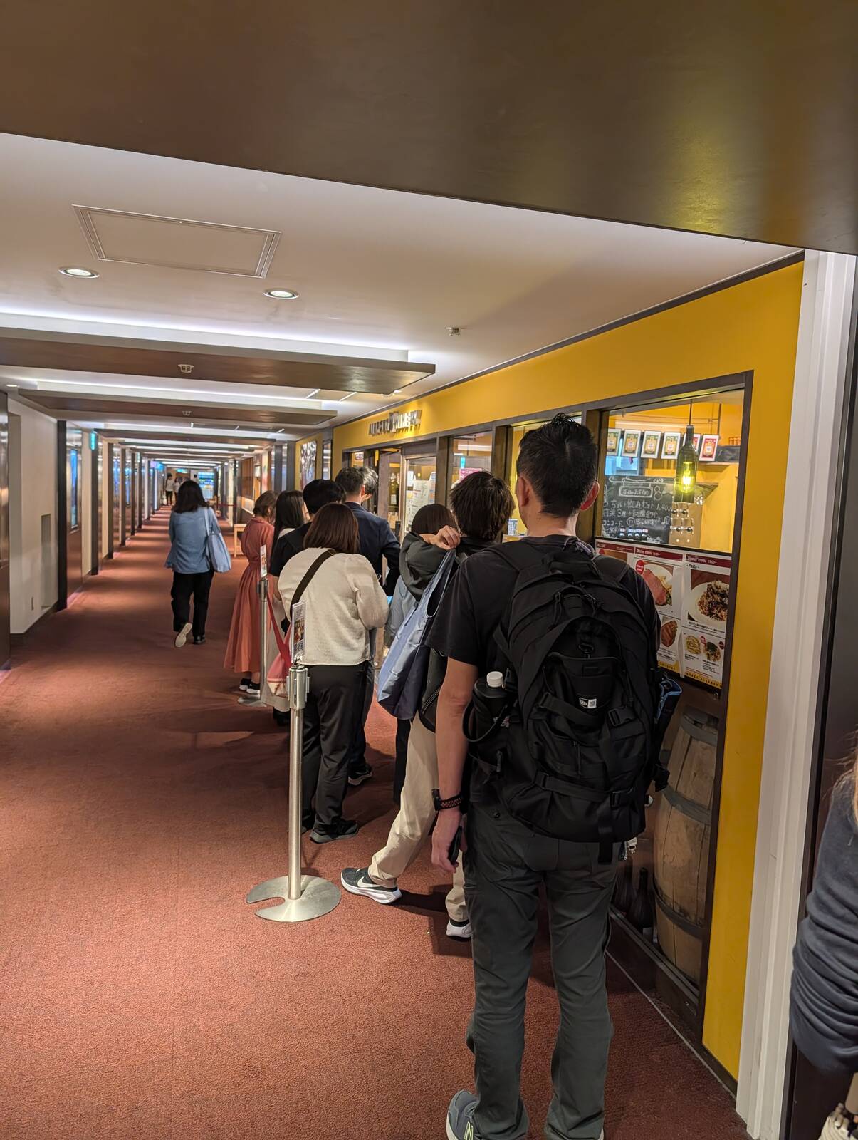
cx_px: 429
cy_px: 570
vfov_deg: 71.5
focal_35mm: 24
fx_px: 791
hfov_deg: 56.9
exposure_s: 1/120
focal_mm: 6.9
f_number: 1.68
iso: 48
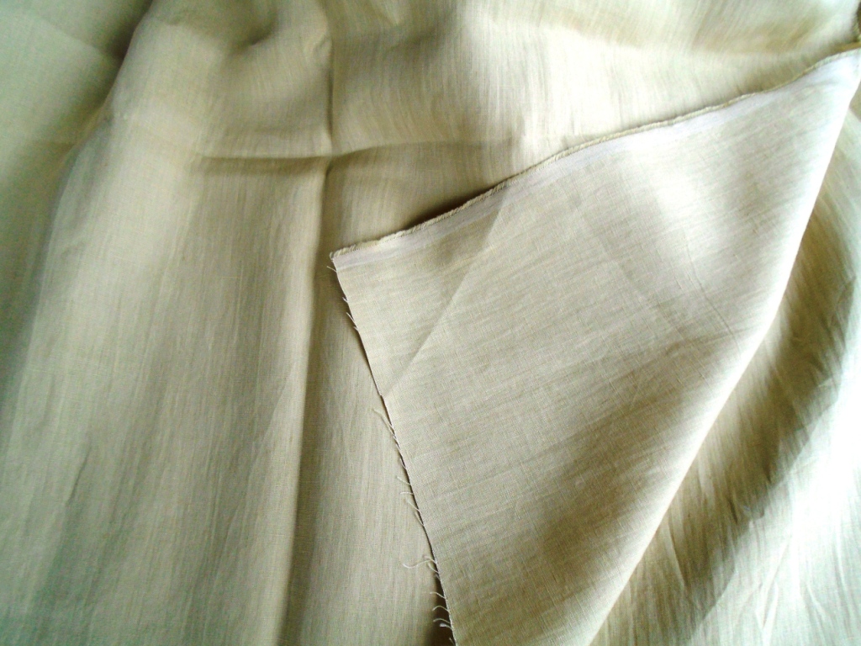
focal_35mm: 26
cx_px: 430
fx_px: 647
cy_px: 323
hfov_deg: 67.3
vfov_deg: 53.1
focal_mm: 4.6
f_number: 3.2
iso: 100
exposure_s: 1/500
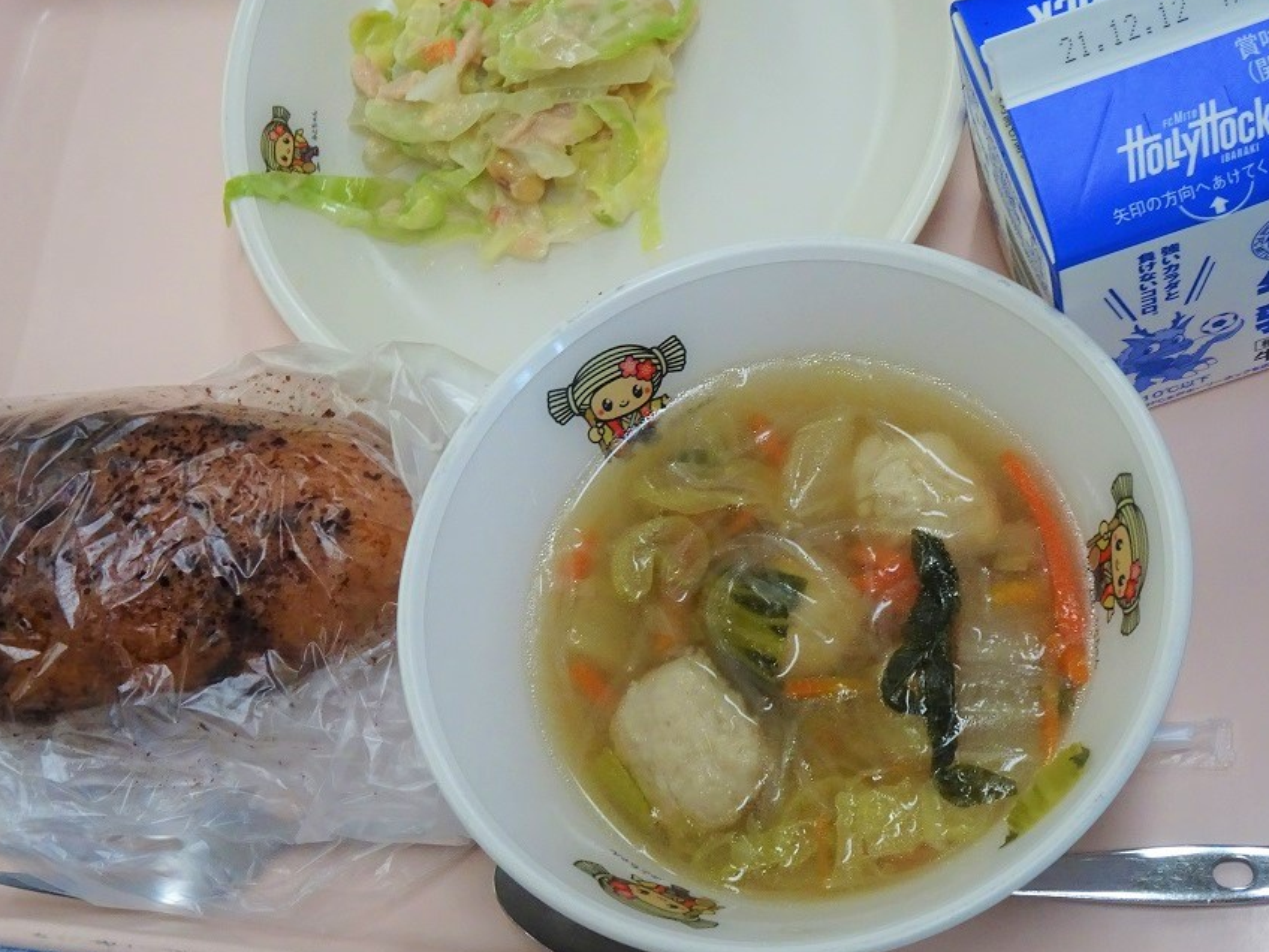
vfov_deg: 21.9
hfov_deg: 29.0
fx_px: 2456
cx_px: 581
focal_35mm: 67
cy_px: 430
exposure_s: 1/60
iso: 400
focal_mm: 9.87
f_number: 4.5
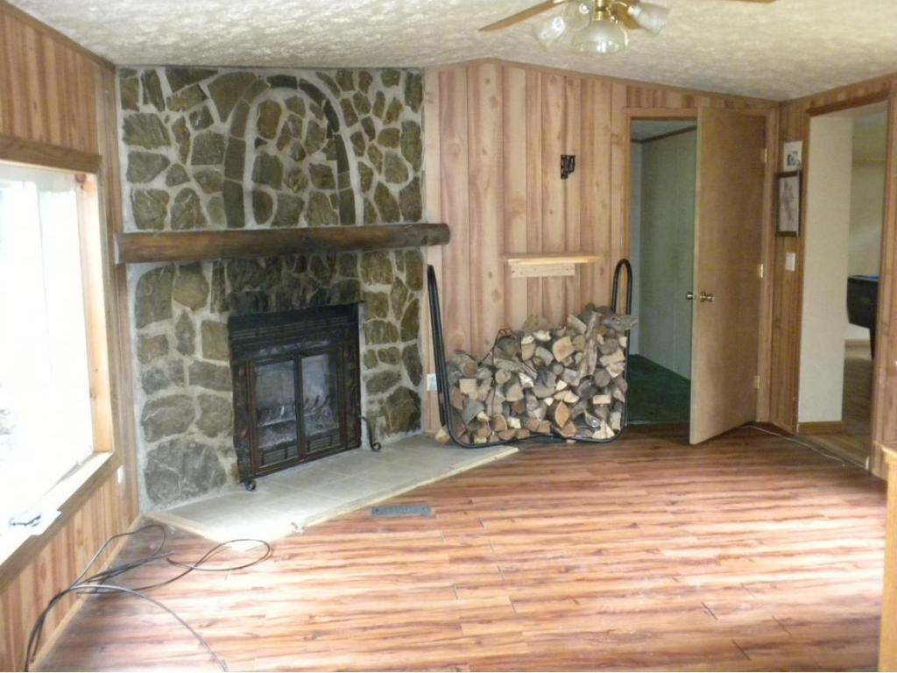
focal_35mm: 37
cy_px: 336
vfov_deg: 38.7
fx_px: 959
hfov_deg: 50.1
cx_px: 448
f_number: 3.5
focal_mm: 6.6
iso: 660
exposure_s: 1/30
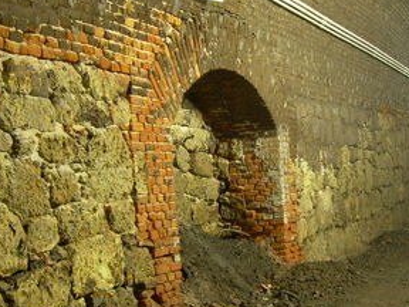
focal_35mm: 66
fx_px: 780
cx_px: 268
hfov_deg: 29.2
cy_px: 181
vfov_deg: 22.2
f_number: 2.8
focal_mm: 6.3
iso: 200
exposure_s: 2
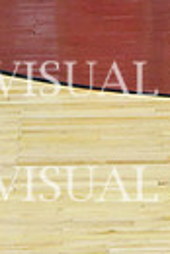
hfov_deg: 2.2
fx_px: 4464
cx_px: 327
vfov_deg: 3.2
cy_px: -184
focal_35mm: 632
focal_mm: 95
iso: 4000
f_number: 3.5
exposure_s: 1/400
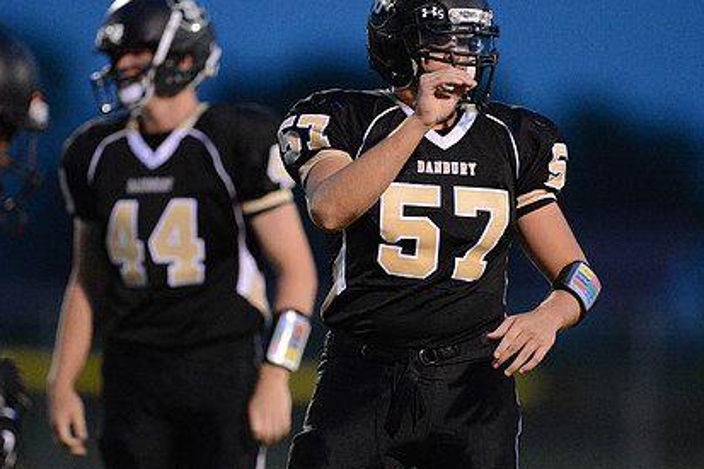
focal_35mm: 562
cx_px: 355
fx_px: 10985
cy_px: 275
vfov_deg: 2.4
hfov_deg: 3.7
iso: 12800
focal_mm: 400
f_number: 2.8
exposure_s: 1/800
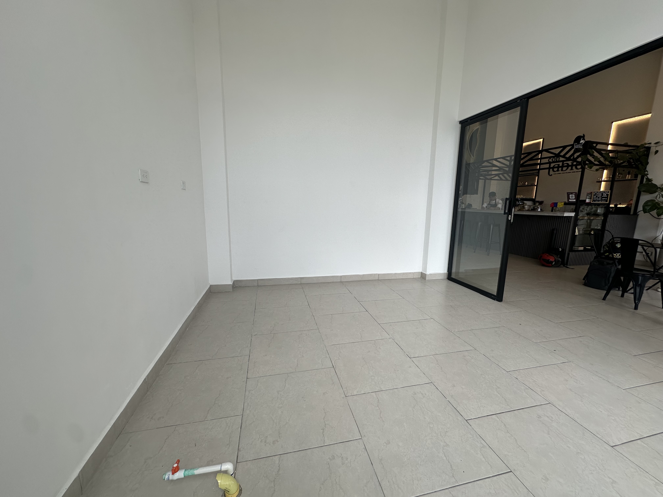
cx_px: 332
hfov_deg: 102.1
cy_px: 248
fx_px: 268
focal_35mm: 14
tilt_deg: -10.2
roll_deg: -2.3
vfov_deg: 85.7
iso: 40
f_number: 2.2
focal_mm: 2.22
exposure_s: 1/233
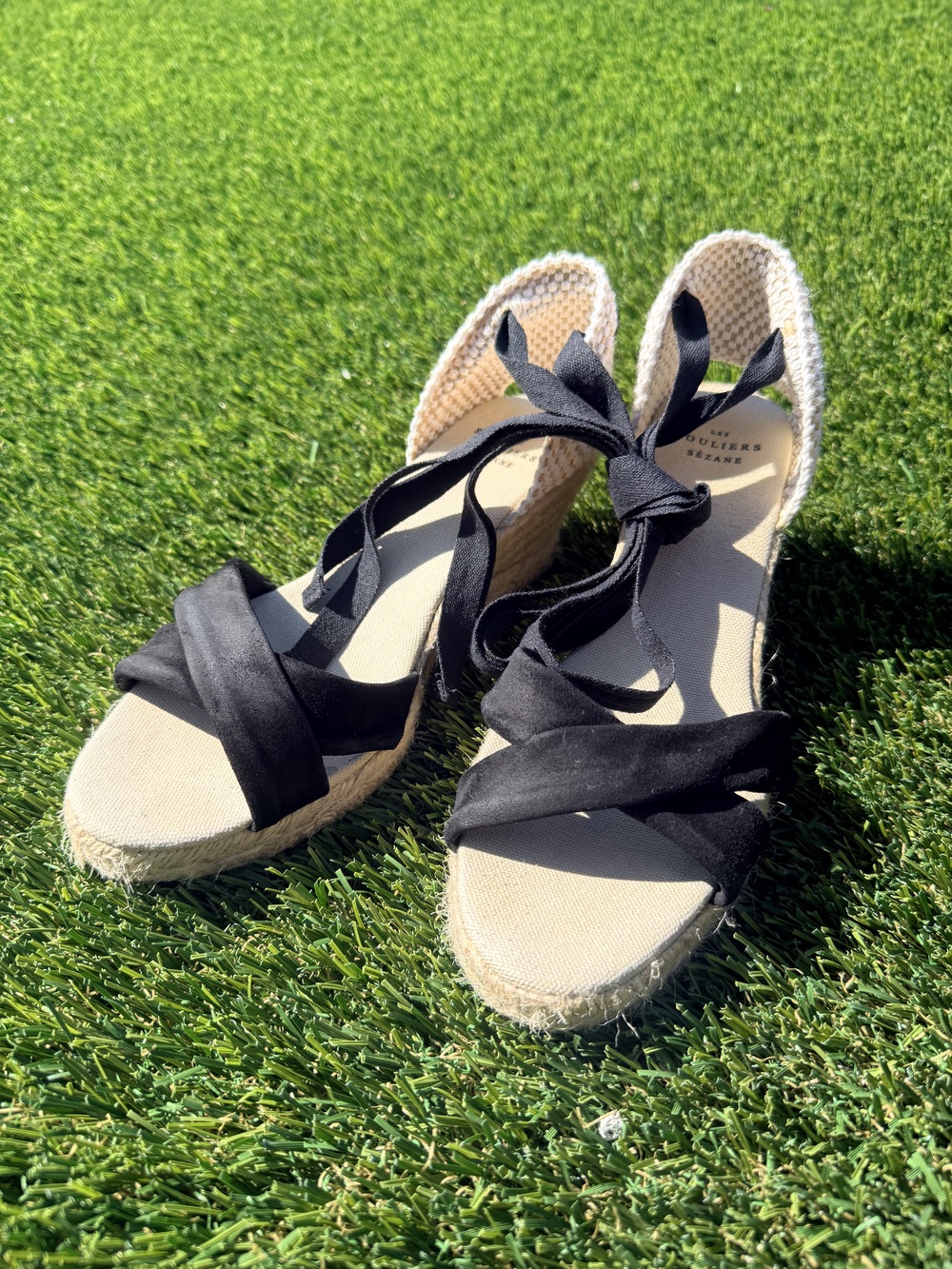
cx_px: 476
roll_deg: +0.2
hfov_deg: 56.8
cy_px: 634
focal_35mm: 24
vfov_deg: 71.6
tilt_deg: -39.3
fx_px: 880
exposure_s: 1/2232
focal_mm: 6.76
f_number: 1.78
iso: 100
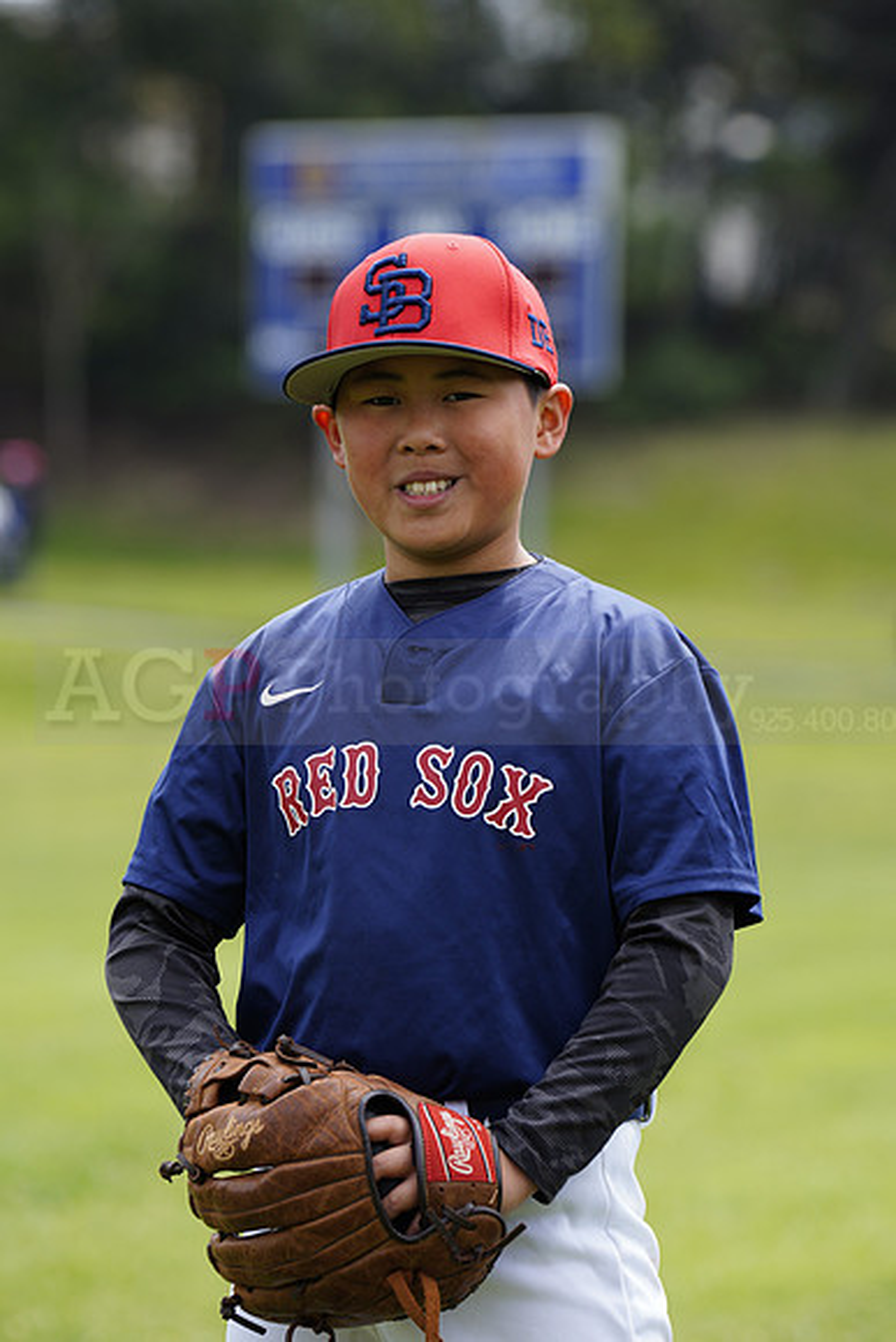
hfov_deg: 6.9
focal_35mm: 200
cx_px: 448
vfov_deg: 10.3
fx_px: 7462
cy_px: 671
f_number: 5.6
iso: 100
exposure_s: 1/250
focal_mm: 200
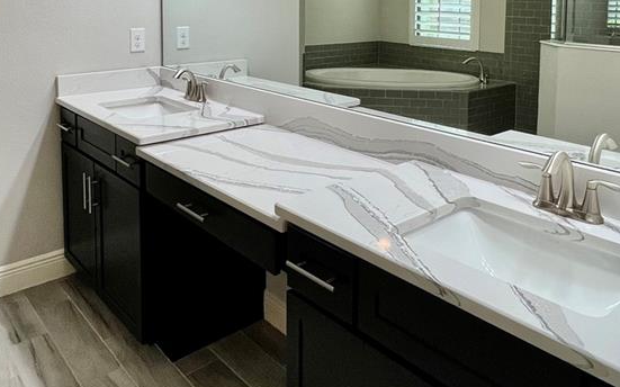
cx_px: 300
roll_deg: +0.3
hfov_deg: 62.9
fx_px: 507
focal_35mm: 30
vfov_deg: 39.1
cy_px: 44
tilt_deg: -5.3
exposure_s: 1/120
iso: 100
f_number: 1.8
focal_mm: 1.57
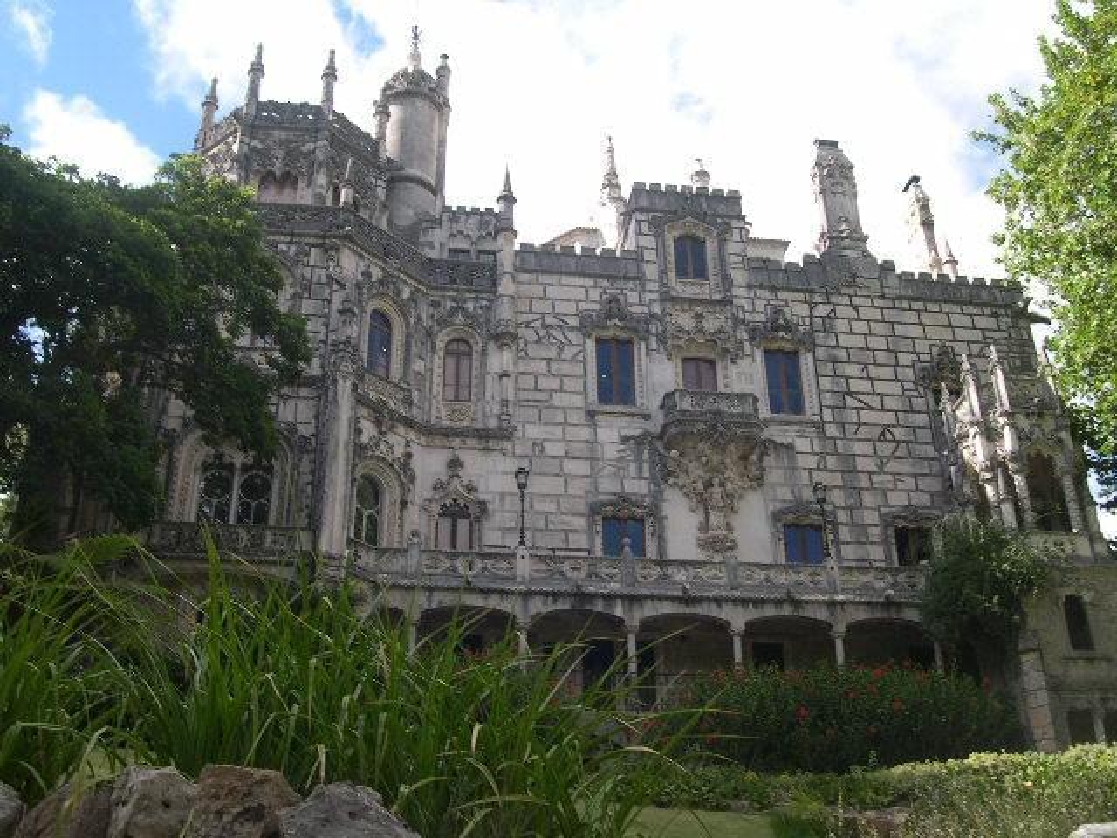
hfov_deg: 49.0
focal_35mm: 38
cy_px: 419
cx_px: 558
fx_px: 1226
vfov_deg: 37.7
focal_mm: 8
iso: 100
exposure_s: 1/84.4
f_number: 7.6
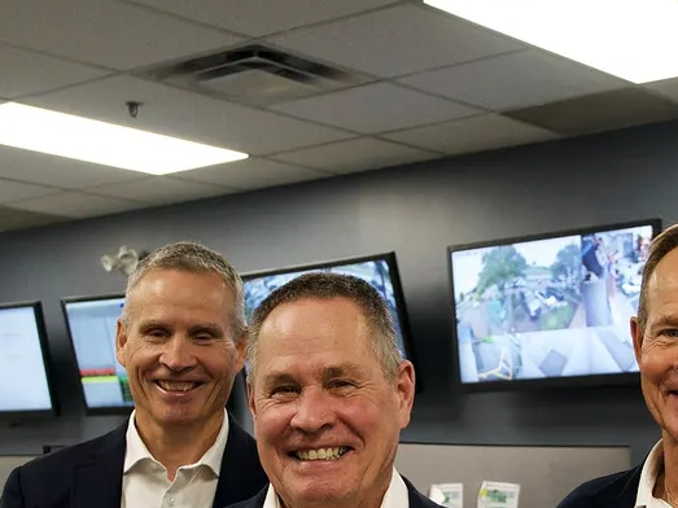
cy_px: 399
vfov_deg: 19.2
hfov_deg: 25.4
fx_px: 1490
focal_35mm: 76
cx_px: 482
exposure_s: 1/160
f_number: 4
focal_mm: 23
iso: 2000
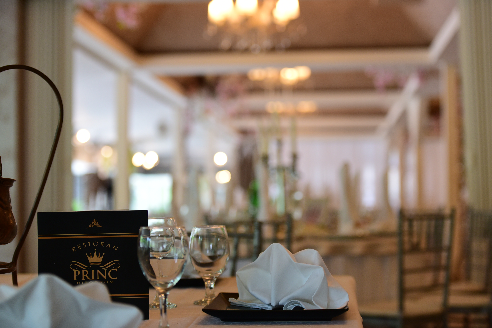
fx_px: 957
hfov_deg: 28.8
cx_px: 246
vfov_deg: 19.5
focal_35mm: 70
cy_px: 164
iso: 800
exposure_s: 1/160
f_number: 2.8
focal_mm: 70
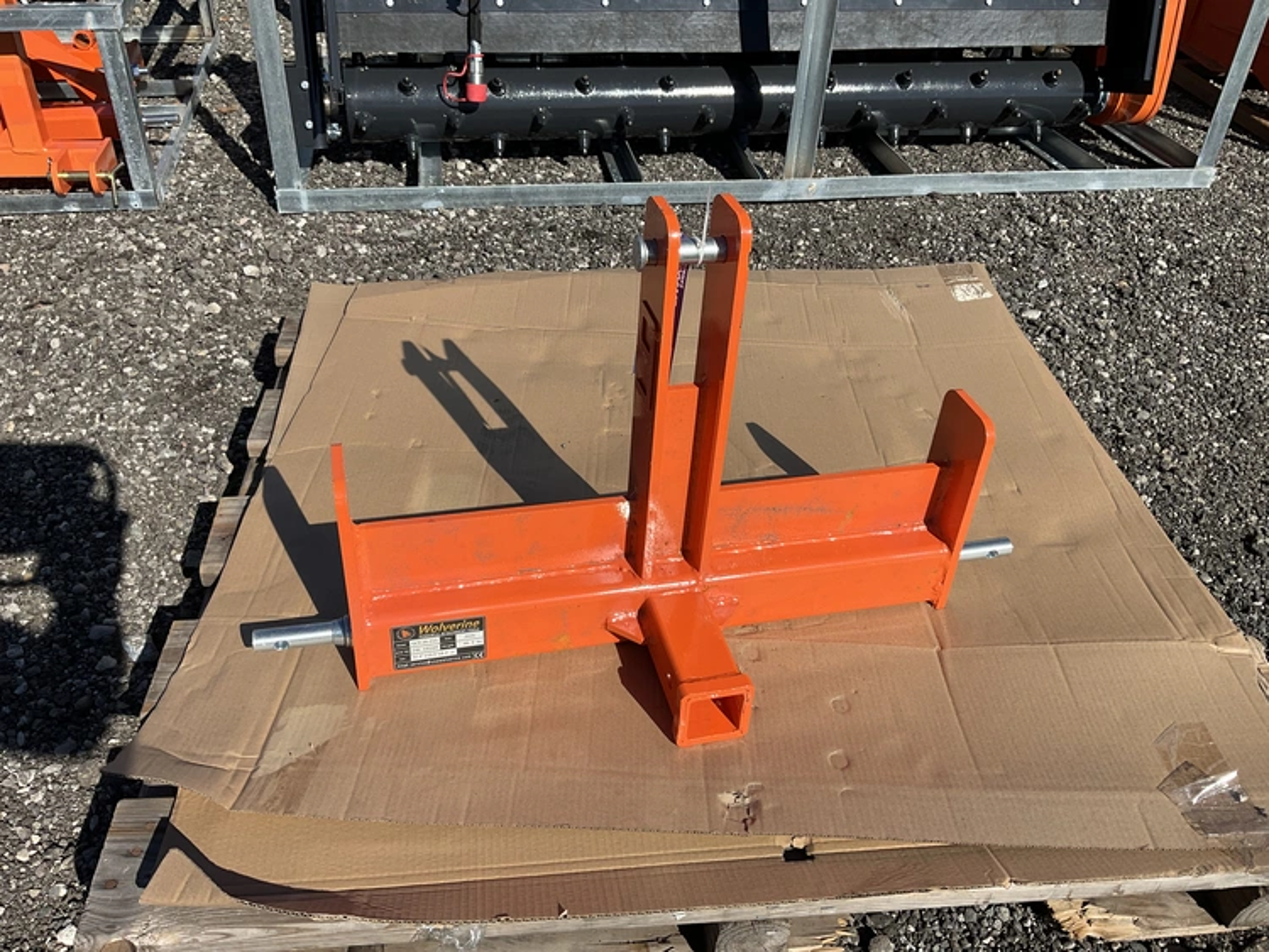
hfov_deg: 61.6
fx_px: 1063
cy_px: 476
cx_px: 634
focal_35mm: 29
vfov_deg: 48.3
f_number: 1.8
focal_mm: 3
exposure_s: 1/2227
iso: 25
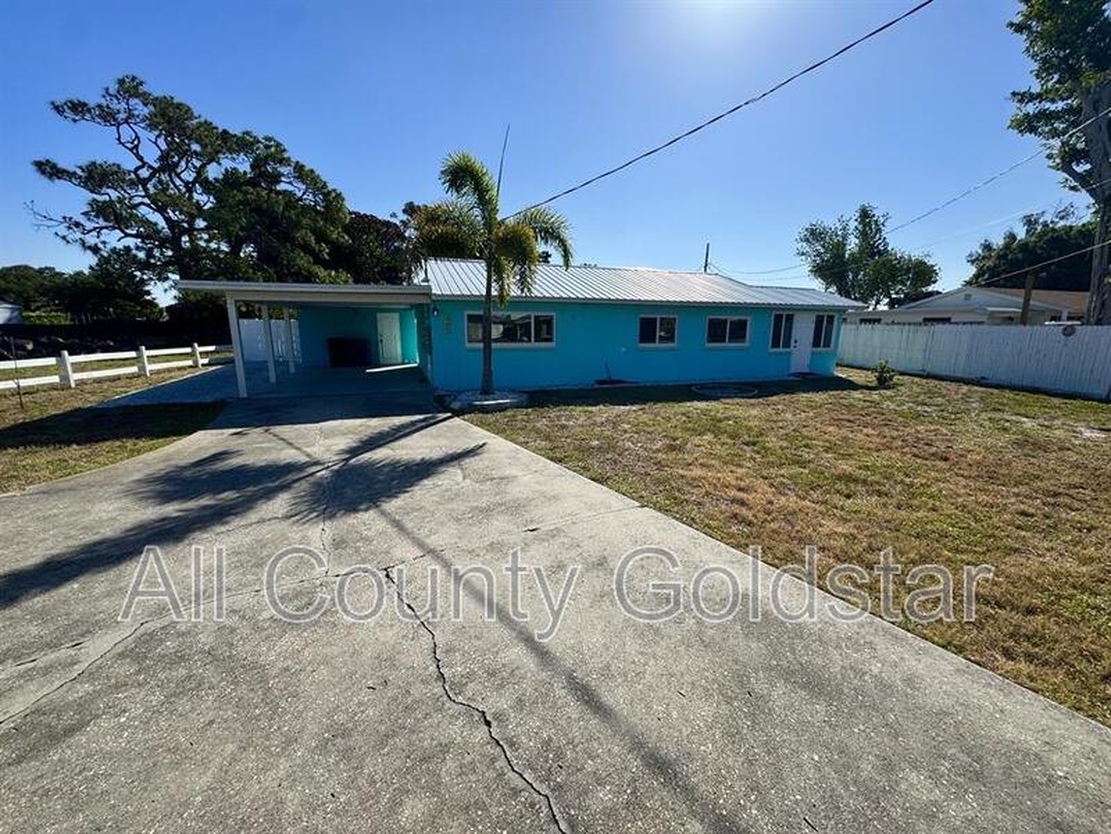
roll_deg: -0.6
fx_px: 449
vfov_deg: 85.7
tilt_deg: -12.4
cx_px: 556
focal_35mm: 14
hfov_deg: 102.1
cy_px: 417
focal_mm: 2.22
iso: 50
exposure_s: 1/2273
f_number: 2.2
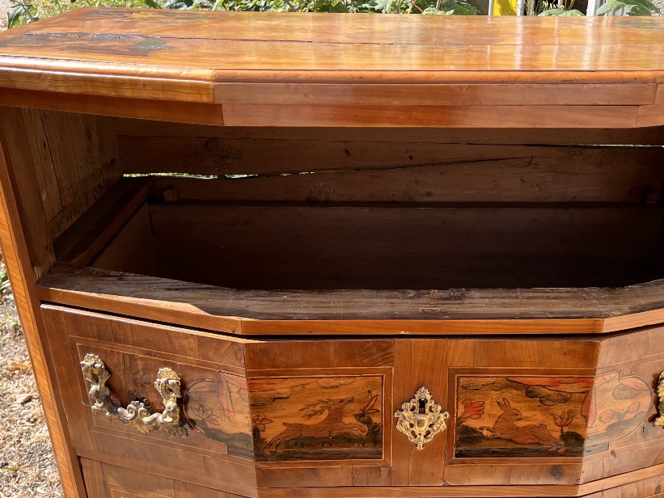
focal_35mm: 38
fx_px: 729
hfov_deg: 48.7
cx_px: 393
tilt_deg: -28.1
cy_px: 321
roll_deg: -1.8
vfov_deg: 37.4
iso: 50
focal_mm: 5.1
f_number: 1.6
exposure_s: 1/457
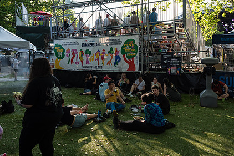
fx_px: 214
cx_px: 120
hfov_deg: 57.2
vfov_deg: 39.9
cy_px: 69
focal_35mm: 33
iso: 400
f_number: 4.5
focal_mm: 24
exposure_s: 1/400
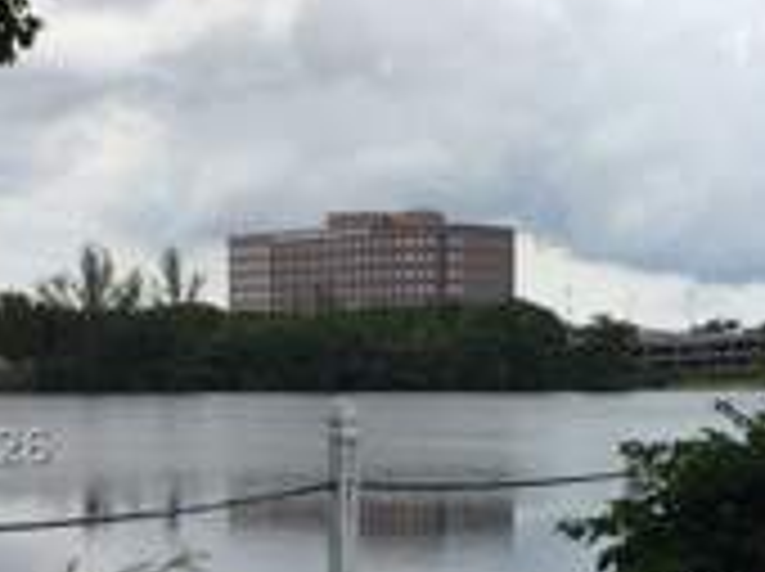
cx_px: 464
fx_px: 1810
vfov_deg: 17.8
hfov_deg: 23.8
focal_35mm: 82
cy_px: 446
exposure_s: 1/1412
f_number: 2.2
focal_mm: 4.15
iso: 32
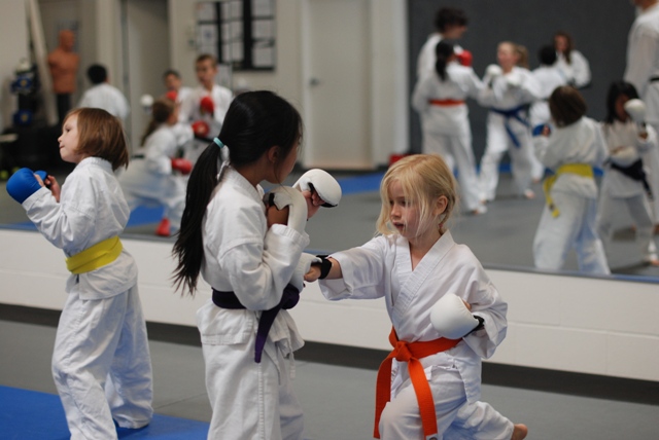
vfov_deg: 18.2
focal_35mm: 75
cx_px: 330
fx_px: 1374
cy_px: 220
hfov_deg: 27.0
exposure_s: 1/160
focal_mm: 50
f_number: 2
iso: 400
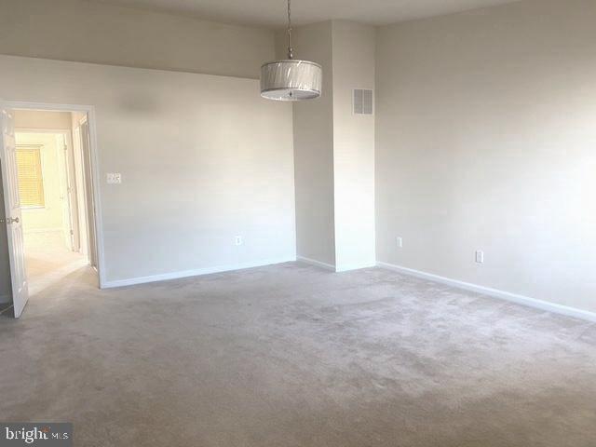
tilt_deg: -6.9
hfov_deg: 67.3
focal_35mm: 26
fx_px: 448
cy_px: 224
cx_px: 298
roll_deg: +0.9
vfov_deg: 53.1
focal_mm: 4.25
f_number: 1.8
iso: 125
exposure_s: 1/79
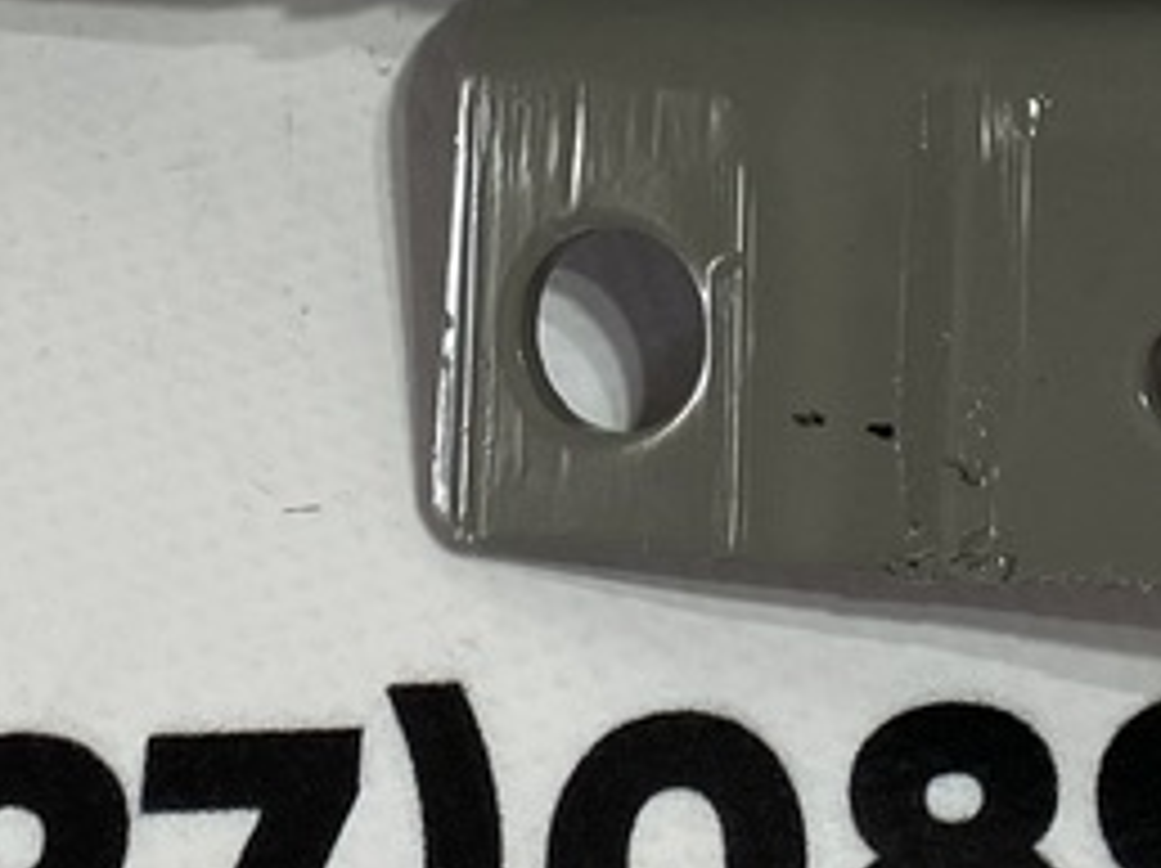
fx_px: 4323
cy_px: -805
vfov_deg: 10.6
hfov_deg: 14.9
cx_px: 1287
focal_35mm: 129
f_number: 1.8
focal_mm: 4.25
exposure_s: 1/122
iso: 40
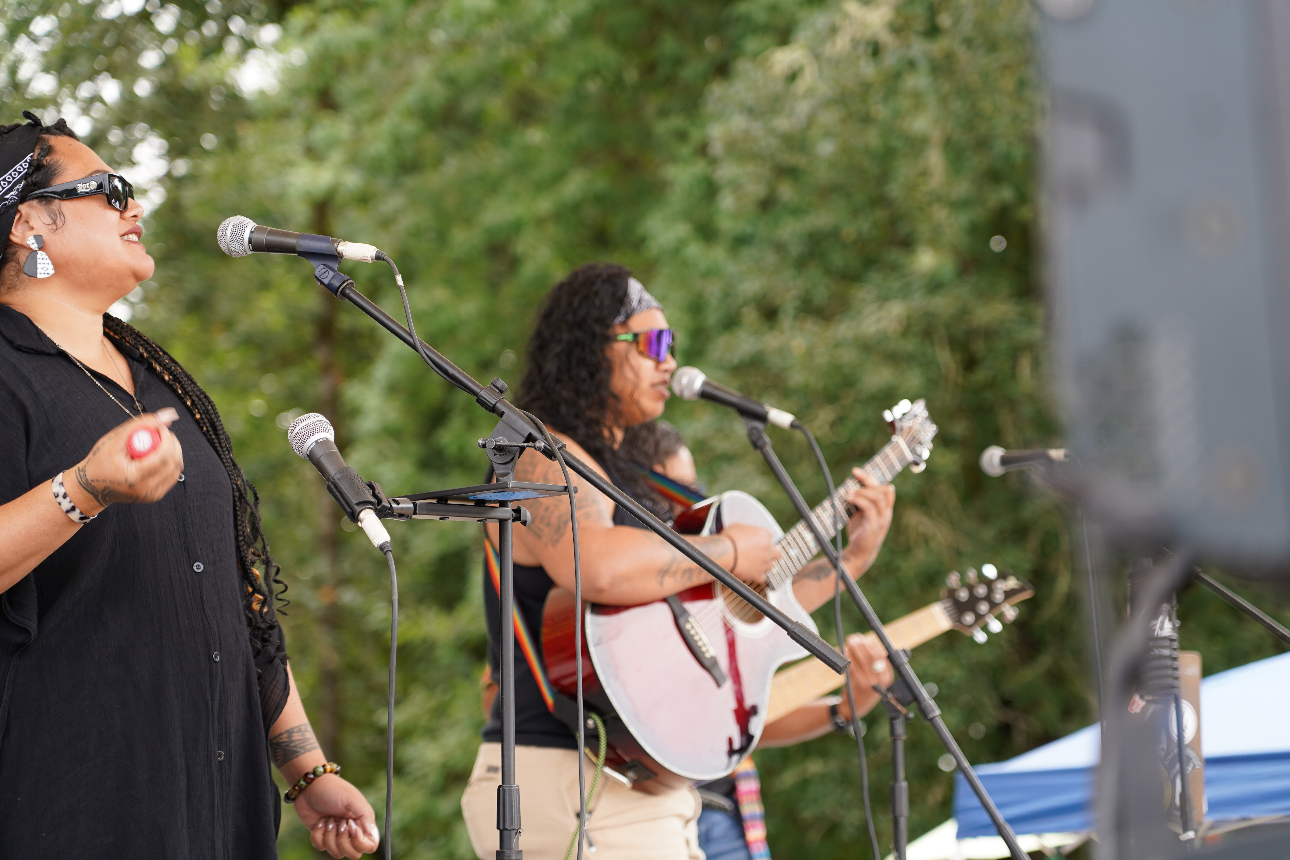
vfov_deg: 13.2
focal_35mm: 104
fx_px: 3726
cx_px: 645
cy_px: 430
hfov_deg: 19.6
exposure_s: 1/160
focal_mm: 104
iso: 160
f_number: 4
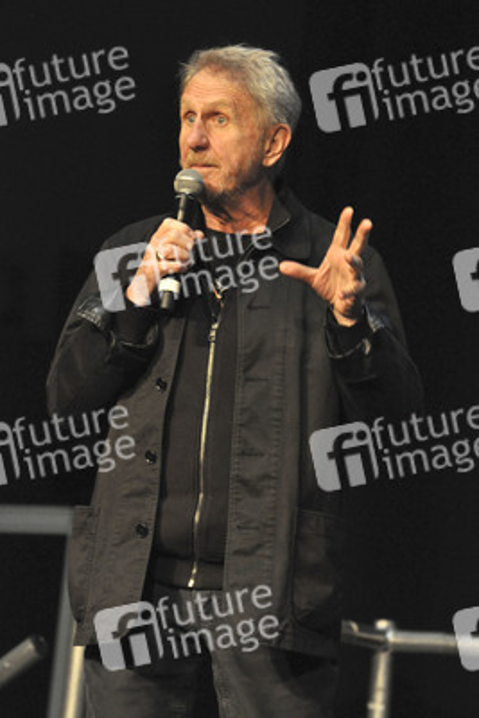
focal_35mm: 248
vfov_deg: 8.3
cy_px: 359
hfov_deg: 5.6
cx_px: 240
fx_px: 4935
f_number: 6.3
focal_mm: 165
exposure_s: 1/125
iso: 2500
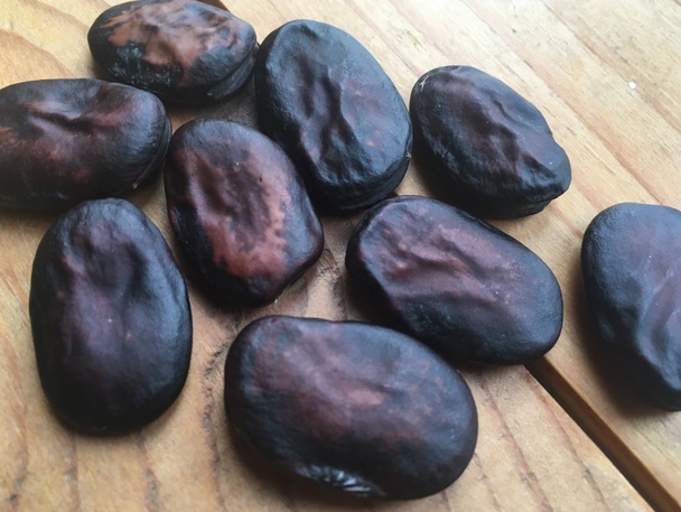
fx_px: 610
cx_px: 328
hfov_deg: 58.3
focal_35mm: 31
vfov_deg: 45.5
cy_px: 254
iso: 50
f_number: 2.2
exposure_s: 1/33
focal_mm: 4.15
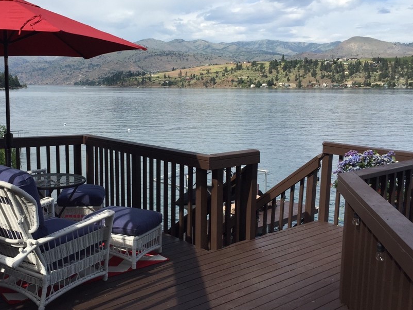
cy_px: 142
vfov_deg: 38.6
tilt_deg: -7.2
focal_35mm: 37
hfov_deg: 49.7
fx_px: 441
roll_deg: -0.5
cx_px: 157
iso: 32
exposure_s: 1/1883
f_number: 2.2
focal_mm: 4.15
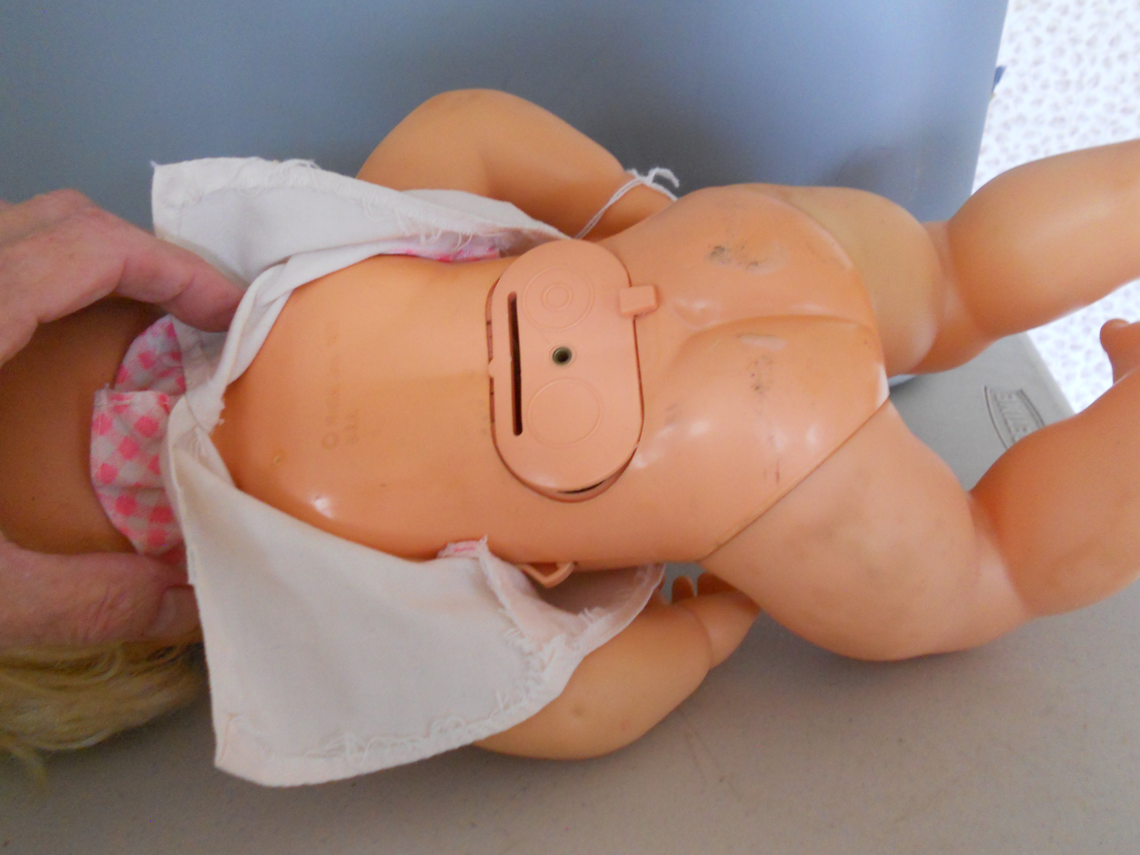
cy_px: 428
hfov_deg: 56.8
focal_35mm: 32
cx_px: 570
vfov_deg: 44.2
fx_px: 1054
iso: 400
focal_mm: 5.8
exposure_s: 1/30
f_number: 3.5
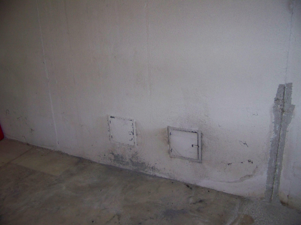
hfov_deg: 51.4
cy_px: 112
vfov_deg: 39.6
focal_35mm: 36
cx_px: 150
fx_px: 313
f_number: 2.8
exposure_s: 1/30
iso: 200
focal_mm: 5.85
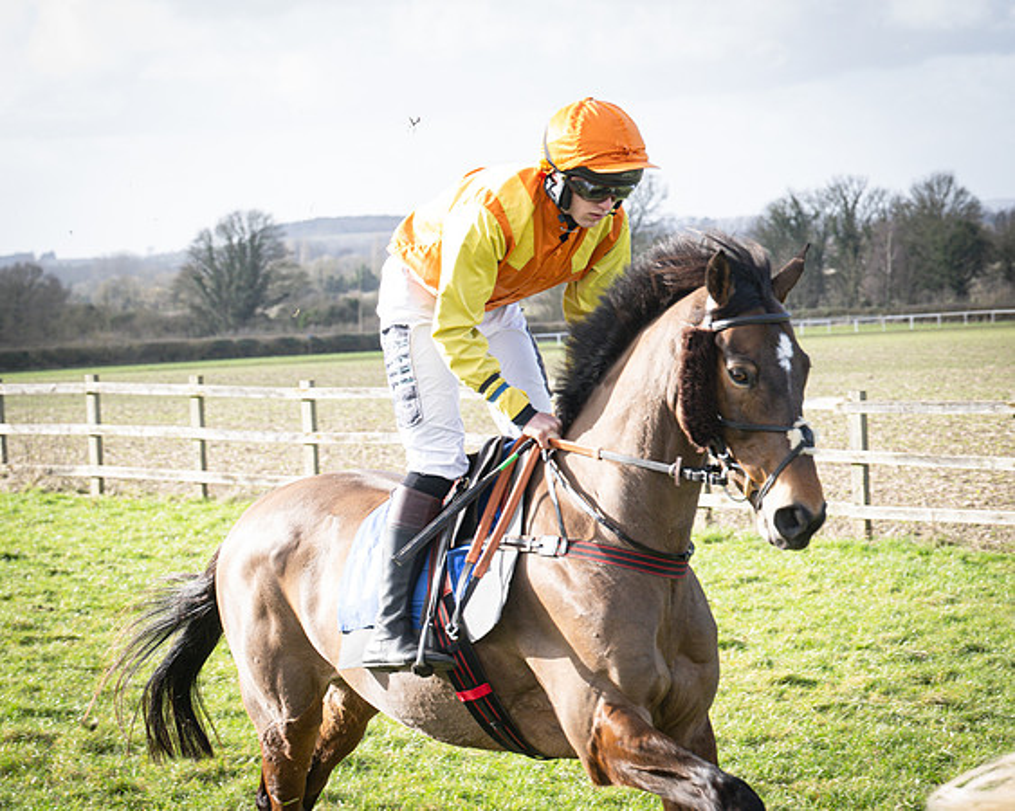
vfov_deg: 13.0
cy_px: 406
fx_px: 3553
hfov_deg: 16.2
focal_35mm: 118
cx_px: 610
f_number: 5
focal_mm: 70
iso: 400
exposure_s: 1/640
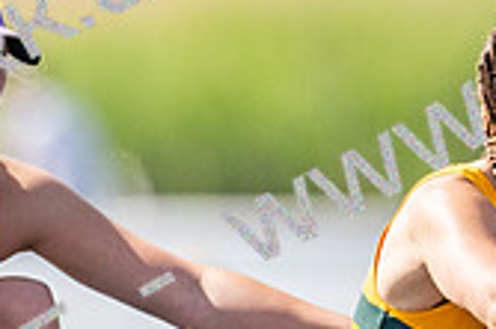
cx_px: 588
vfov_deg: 0.4
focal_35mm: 3133
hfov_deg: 0.7
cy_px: 270
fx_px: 43123
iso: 250
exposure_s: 1/2500
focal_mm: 600
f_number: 5
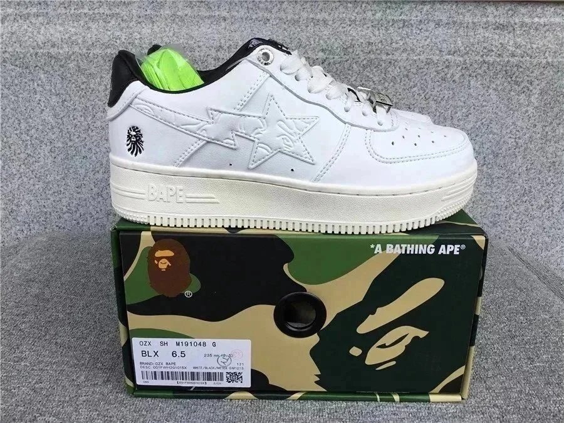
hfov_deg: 58.4
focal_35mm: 31
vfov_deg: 45.4
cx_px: 282
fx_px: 505
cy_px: 212
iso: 25
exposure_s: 1/926
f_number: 2.4
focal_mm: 3.3
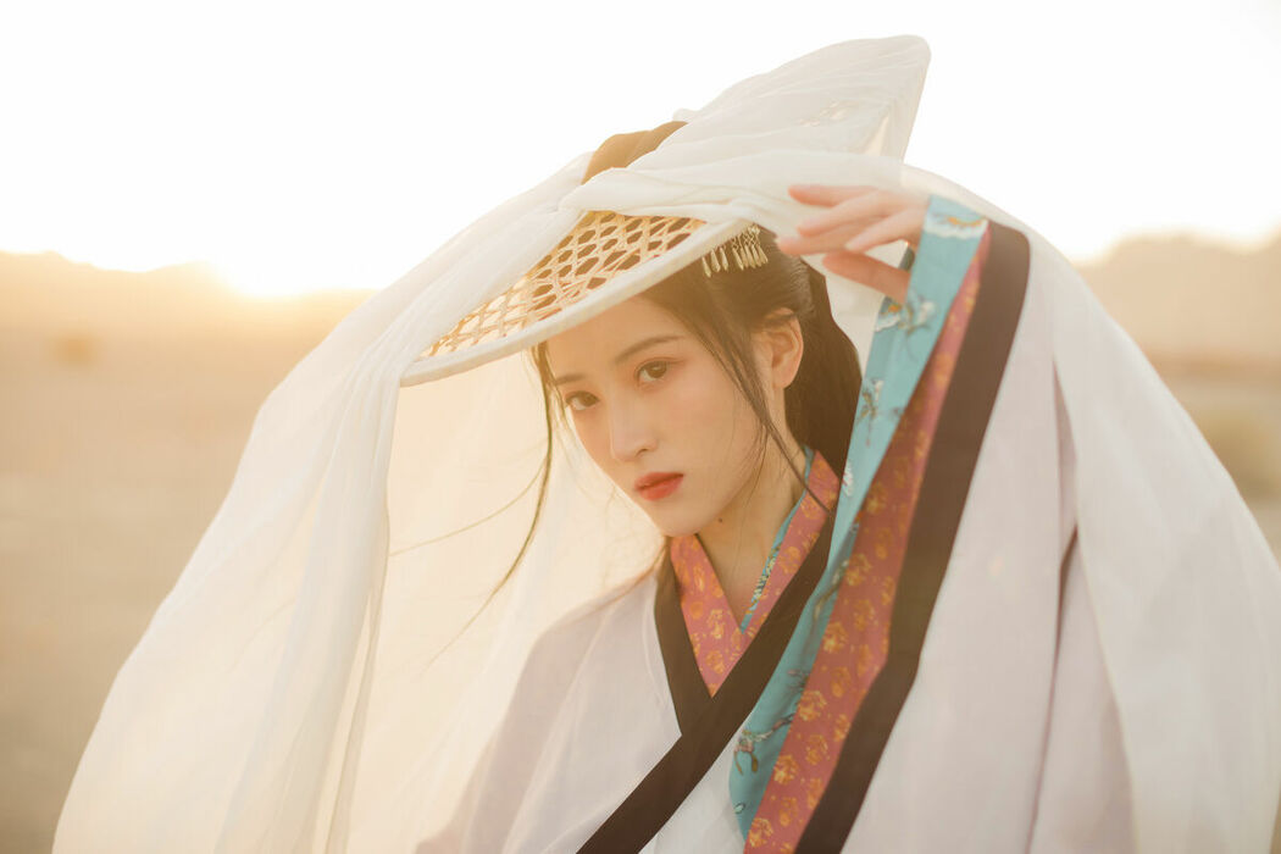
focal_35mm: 49
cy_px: 427
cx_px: 640
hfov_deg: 40.3
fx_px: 1743
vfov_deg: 27.5
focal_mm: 50
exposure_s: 1/320
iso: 200
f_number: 2
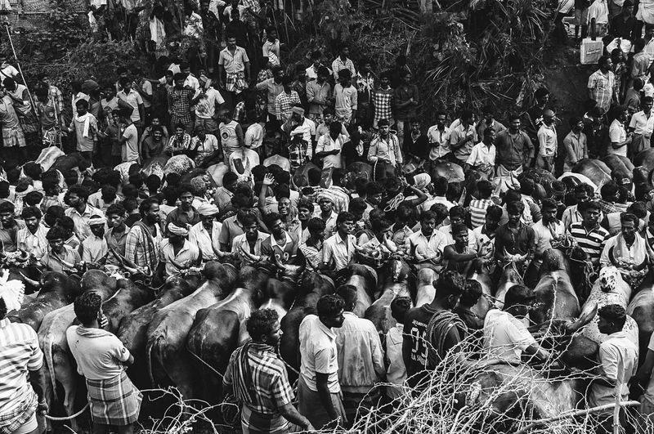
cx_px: 327
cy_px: 217
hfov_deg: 53.2
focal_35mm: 36
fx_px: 653
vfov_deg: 36.8
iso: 400
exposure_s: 1/160
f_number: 5.6
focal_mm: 24
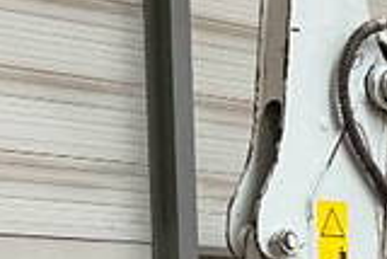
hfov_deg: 13.7
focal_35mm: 142
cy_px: 530
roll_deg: -0.5
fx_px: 1528
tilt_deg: -6.9
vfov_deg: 9.1
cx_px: 541
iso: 100
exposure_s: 1/60
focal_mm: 3
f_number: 1.8
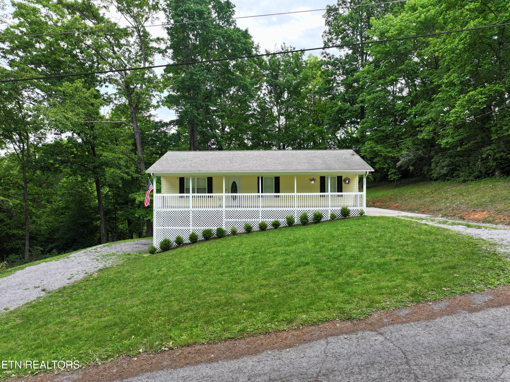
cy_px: 191
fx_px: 353
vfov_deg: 56.8
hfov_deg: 71.6
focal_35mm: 24
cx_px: 255
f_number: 3.2
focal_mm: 12.3
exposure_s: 1/120
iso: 100
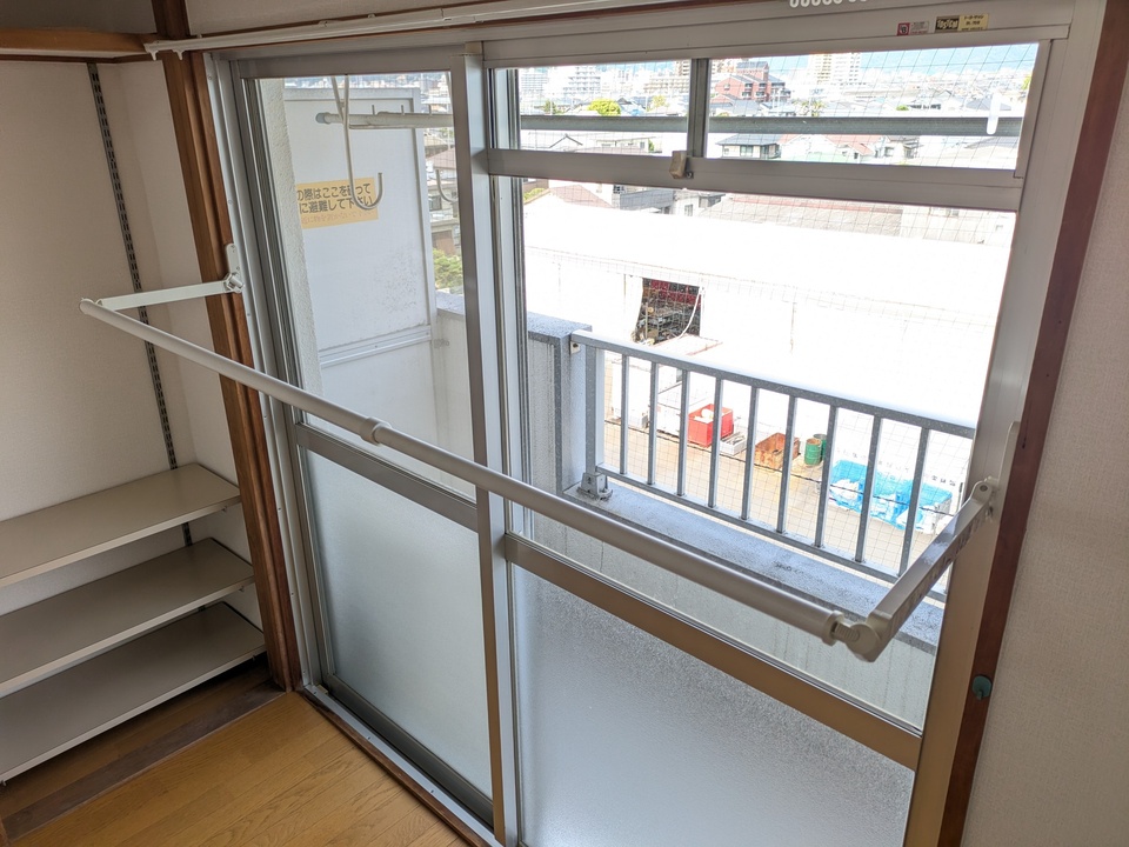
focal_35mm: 25
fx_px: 815
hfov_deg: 69.4
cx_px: 564
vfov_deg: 54.9
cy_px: 424
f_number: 1.89
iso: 45
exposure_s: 1/217
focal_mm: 5.43
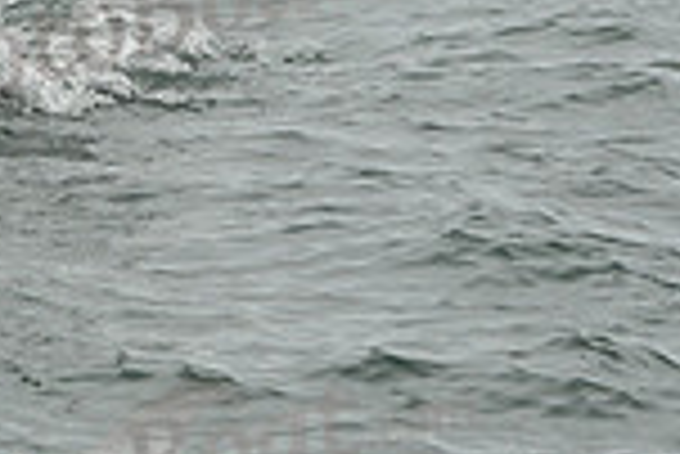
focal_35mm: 330
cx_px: -387
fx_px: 6239
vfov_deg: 4.2
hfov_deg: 6.2
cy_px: -155
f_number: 10
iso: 320
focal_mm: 86
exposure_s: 1/1000
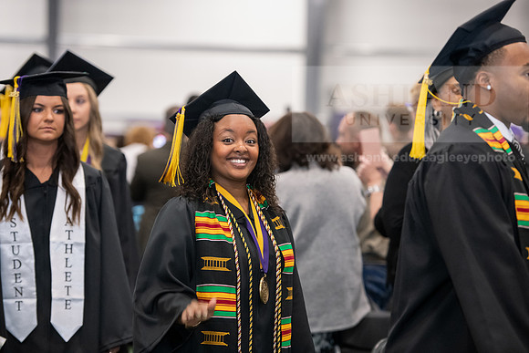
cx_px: 264
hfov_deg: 15.8
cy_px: 176
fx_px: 1911
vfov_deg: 10.6
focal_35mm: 130
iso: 3200
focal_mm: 130
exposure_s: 1/200
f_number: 3.2
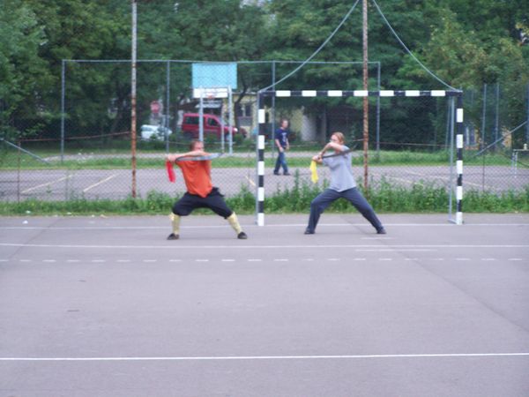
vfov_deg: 10.7
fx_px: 2124
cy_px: 198
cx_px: 264
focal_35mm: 139
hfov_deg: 14.2
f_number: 3.3
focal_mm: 23.1
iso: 160
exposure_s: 1/8
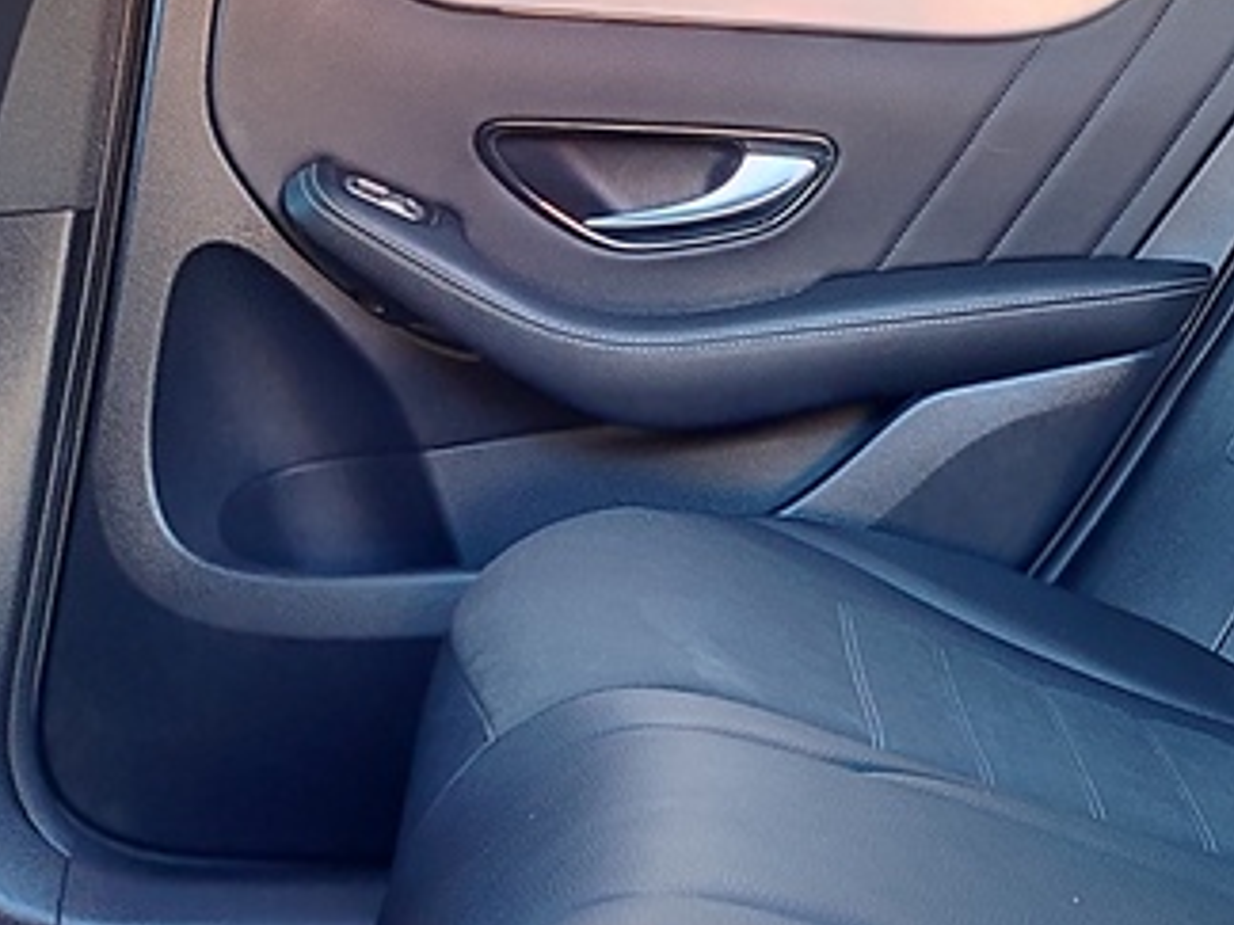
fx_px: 2816
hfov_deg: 23.3
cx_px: 1333
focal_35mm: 79
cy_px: 259
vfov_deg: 18.6
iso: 247
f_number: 1.89
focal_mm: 5.95
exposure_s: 1/50
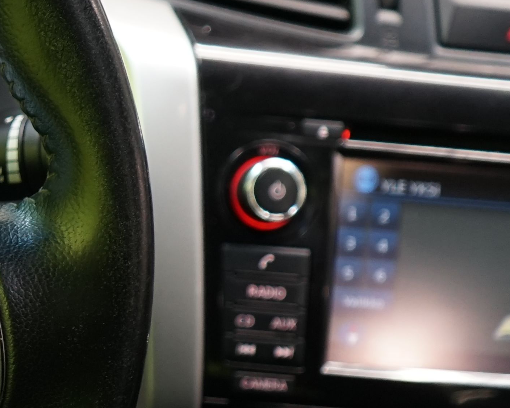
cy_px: 264
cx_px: -224
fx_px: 1690
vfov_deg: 13.7
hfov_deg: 15.9
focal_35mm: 112
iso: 800
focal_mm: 28
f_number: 3.5
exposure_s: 1/30
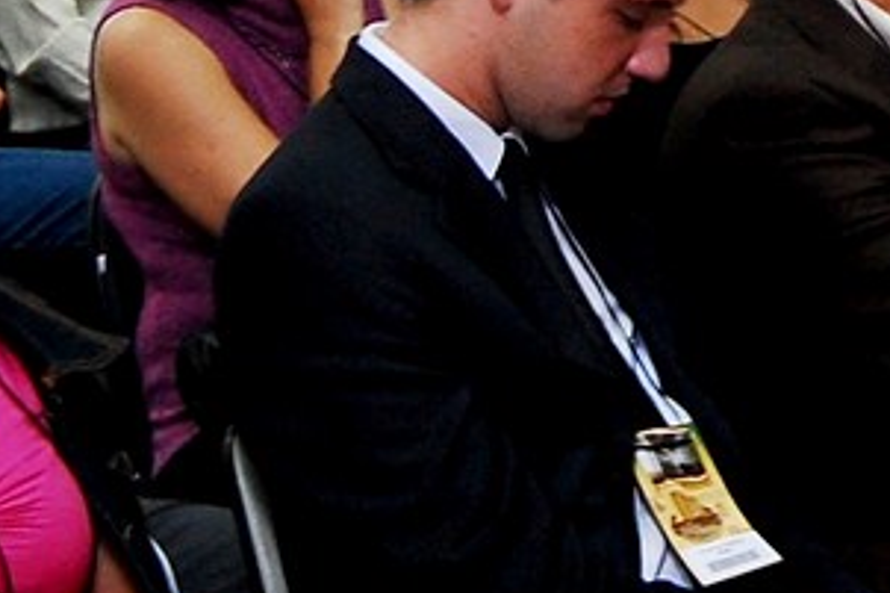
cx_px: 984
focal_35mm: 143
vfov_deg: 9.3
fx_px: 3533
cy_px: -295
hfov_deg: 14.0
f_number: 5.6
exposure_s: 1/25
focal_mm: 18
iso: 800
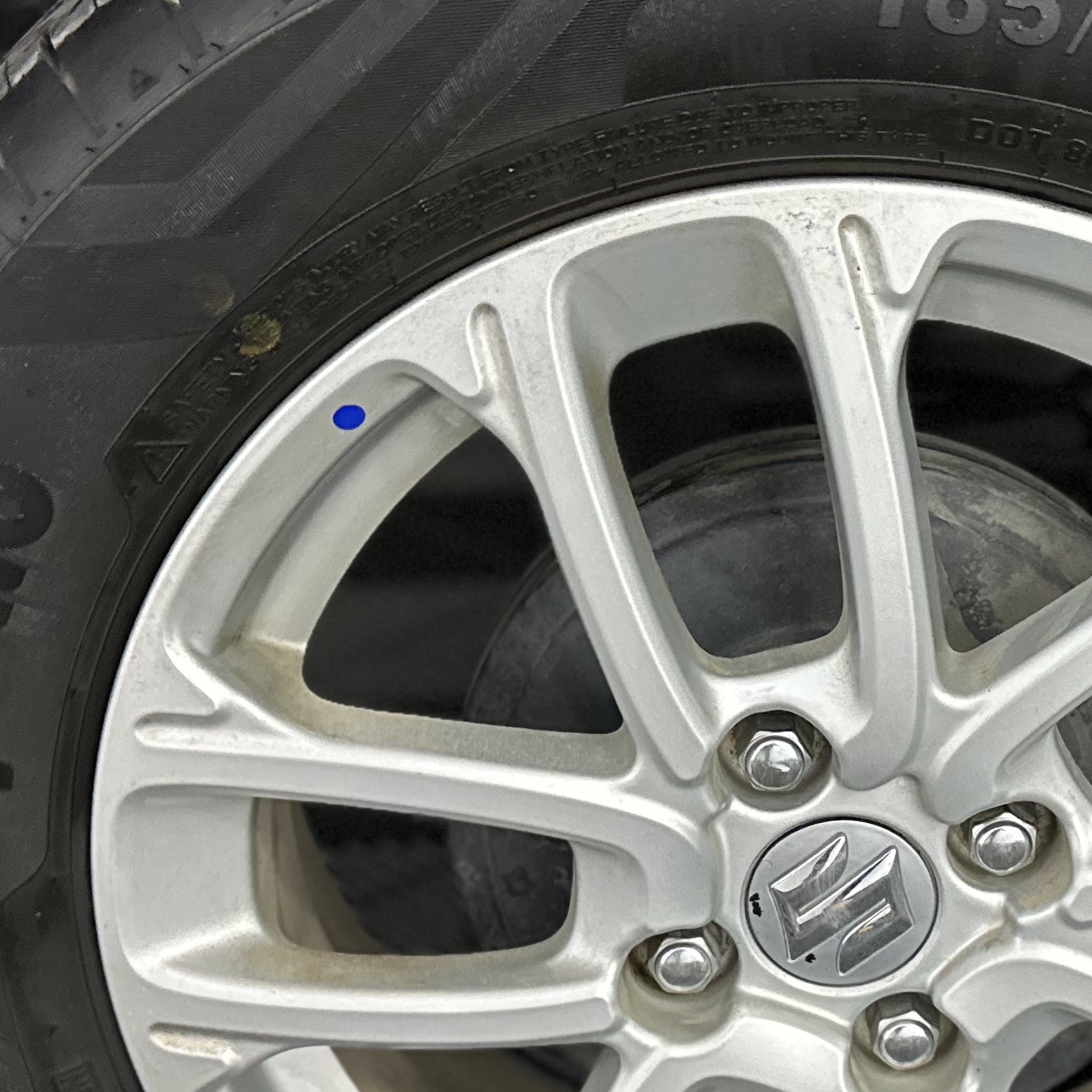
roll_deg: +3.0
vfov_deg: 25.1
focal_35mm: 68
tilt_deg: -28.2
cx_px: 872
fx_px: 2427
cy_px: 784
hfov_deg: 24.9
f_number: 1.78
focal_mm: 6.86
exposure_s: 1/50
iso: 400
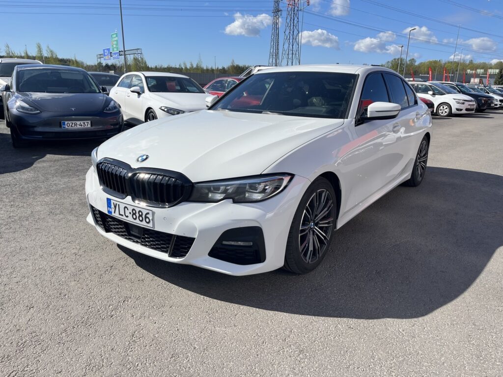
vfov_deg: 53.1
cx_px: 252
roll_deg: -1.9
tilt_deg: -17.6
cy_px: 188
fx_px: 378
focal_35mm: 26
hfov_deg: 67.3
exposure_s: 1/2632
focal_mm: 5.1
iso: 50
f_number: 1.6
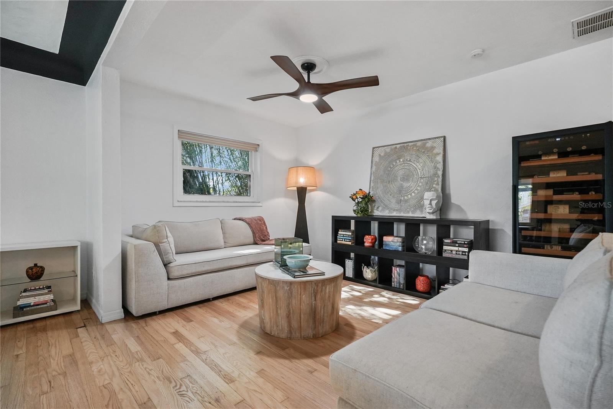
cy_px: 204
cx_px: 306
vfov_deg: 73.8
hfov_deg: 96.7
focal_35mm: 16
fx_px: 273
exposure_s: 1/125
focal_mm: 16
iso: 1600
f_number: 4
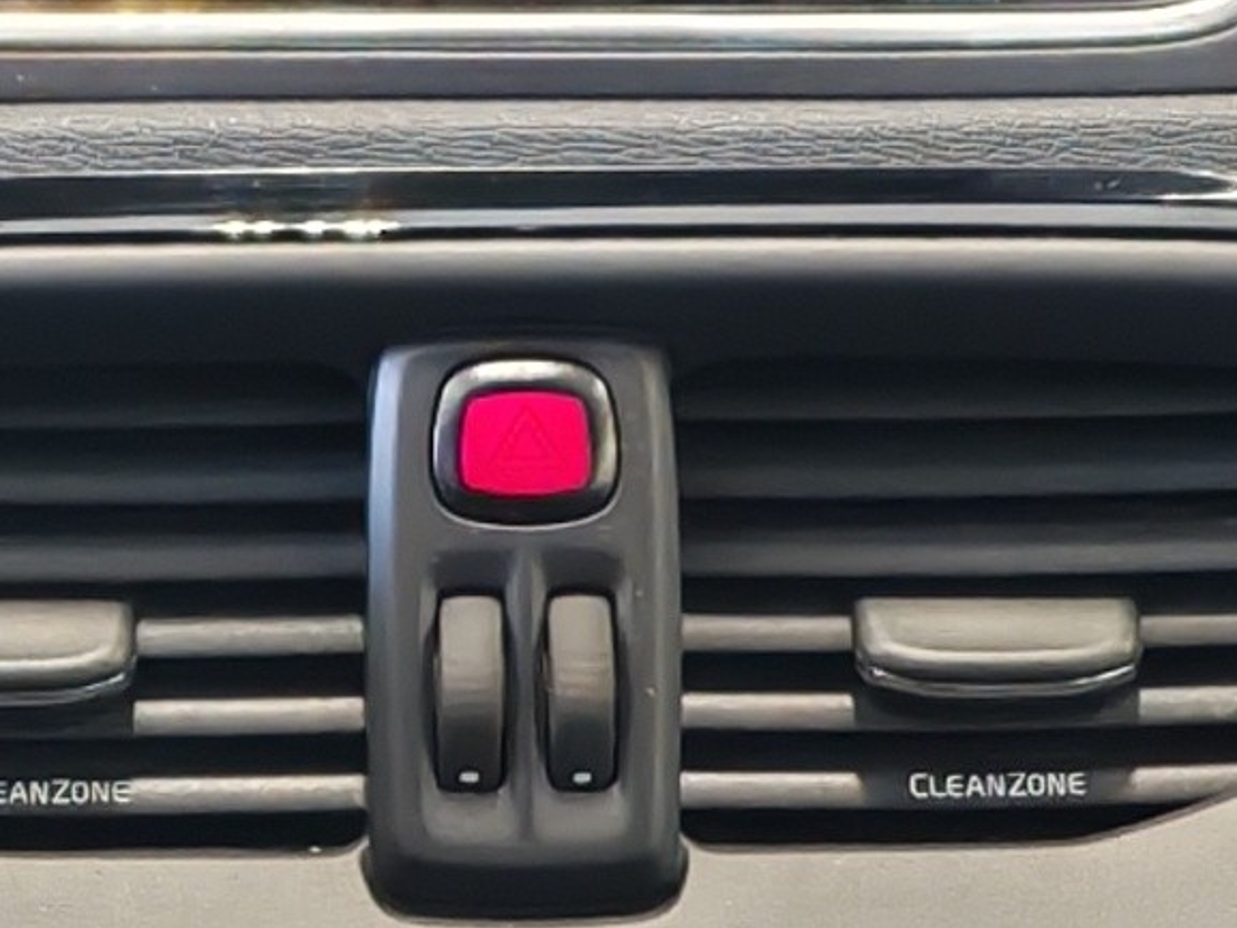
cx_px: 240
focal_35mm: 220
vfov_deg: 6.6
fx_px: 7863
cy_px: 1633
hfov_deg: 9.0
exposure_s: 1/50
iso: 800
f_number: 1.9
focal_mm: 6.12
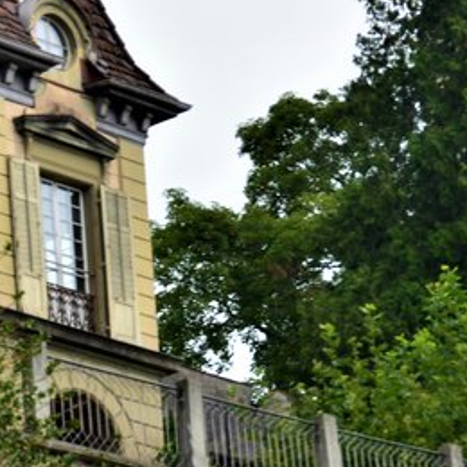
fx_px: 4182
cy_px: 205
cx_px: 343
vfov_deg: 6.4
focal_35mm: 274
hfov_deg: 6.4
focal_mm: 70
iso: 320
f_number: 7.1
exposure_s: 1/30
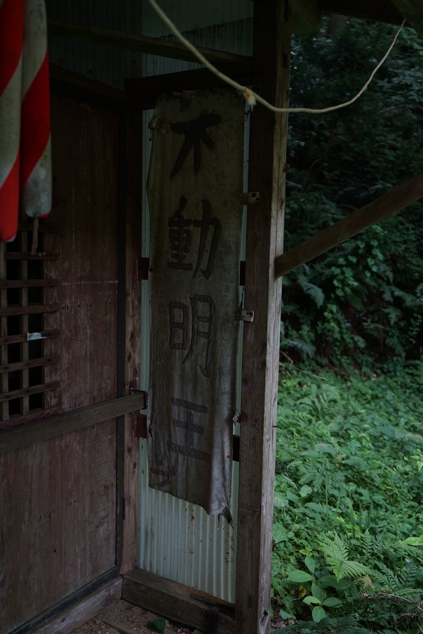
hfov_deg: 38.9
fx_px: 599
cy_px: 317
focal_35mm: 34
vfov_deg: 55.8
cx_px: 212
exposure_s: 1/200
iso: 500
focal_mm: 34
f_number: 4
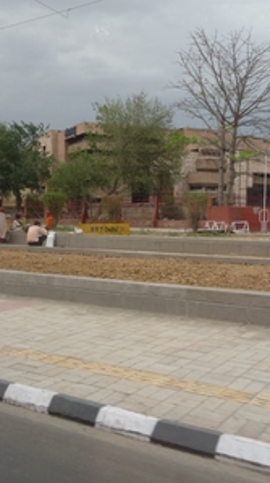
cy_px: 242
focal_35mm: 41
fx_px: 523
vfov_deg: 49.4
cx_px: 139
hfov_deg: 28.9
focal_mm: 4.7
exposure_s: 1/320
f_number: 3.3
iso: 100
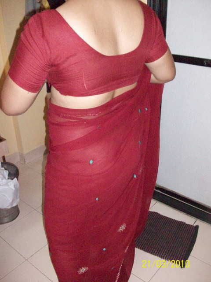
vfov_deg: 54.0
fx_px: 276
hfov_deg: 41.8
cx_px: 106
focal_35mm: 34
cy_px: 141
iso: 800
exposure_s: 1/128
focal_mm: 5.7
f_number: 2.8
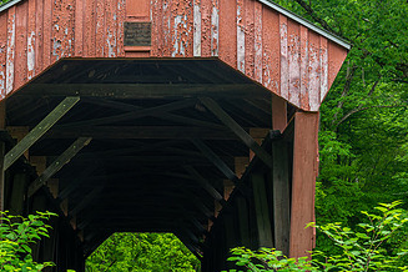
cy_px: 150
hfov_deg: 23.5
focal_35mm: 86
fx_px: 975
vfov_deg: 15.9
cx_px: 136
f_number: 13
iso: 100
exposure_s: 1/2.5
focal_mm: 48
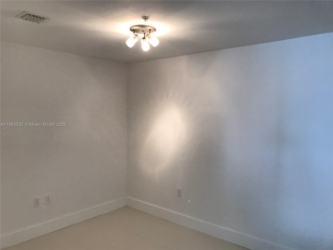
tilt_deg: -4.0
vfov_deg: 49.7
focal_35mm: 28
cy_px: 125
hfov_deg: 63.4
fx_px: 269
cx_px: 166
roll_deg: -0.9
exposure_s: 1/30
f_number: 1.8
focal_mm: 3.99
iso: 25
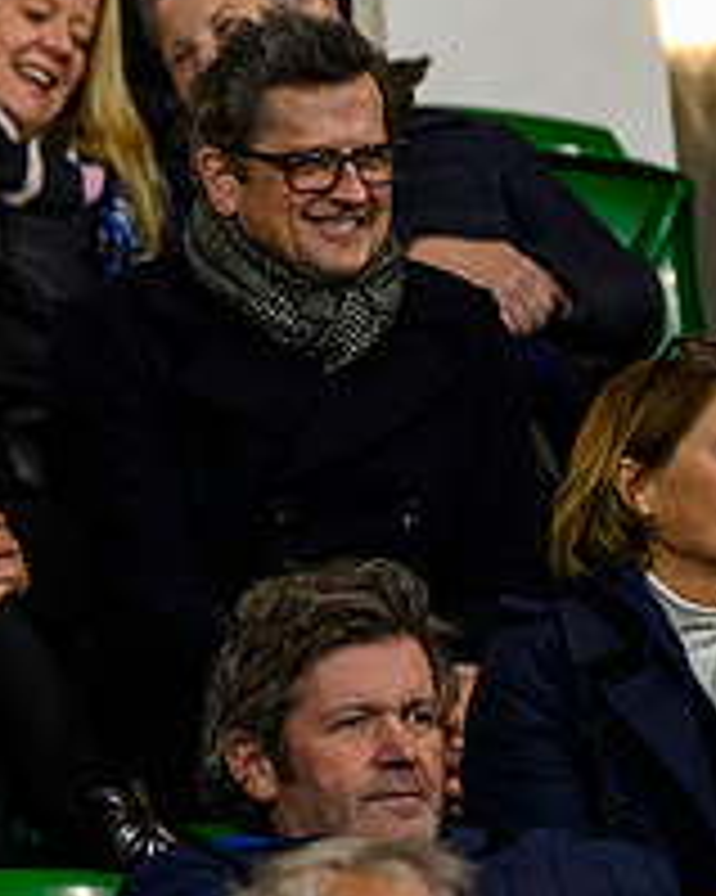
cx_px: -536
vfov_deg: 1.8
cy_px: 295
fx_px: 29080
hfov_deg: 1.4
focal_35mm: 1097
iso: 4000
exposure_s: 1/500
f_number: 3.2
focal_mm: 400
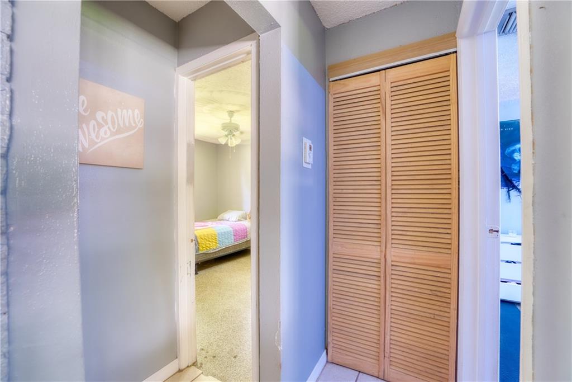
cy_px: 191
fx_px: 222
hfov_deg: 104.2
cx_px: 286
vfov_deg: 81.2
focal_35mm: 14
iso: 320
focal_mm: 14
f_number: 9
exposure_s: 1/1.6
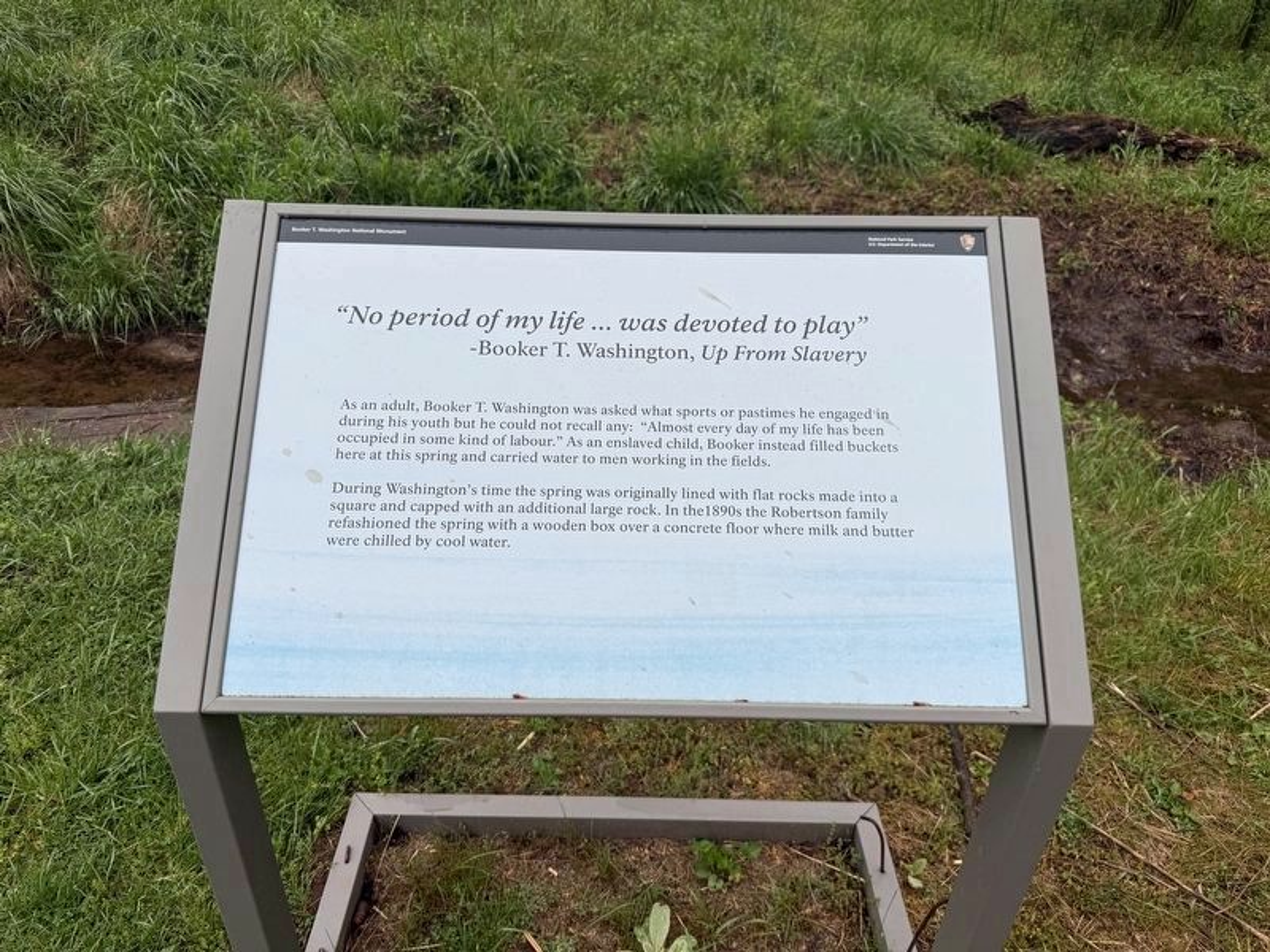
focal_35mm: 24
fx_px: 881
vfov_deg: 56.8
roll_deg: -1.4
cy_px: 476
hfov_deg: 71.6
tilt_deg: -36.0
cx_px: 635
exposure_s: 1/1410
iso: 80
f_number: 1.78
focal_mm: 6.76
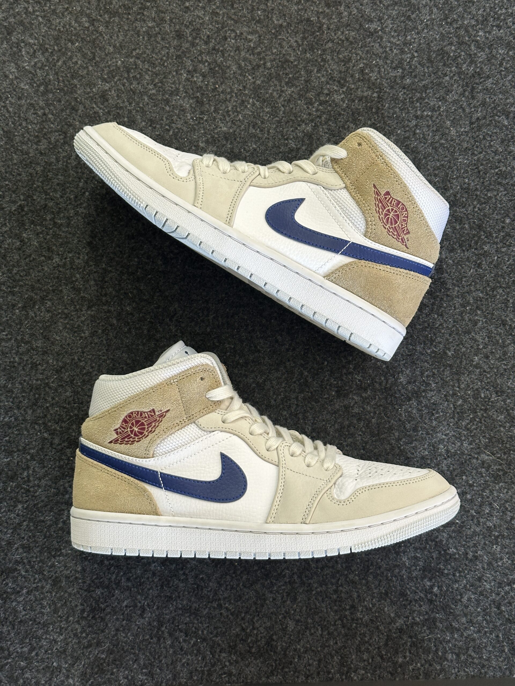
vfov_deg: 39.7
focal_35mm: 48
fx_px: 952
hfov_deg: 30.3
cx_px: 258
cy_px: 343
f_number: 1.78
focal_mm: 6.86
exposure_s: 1/50
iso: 125
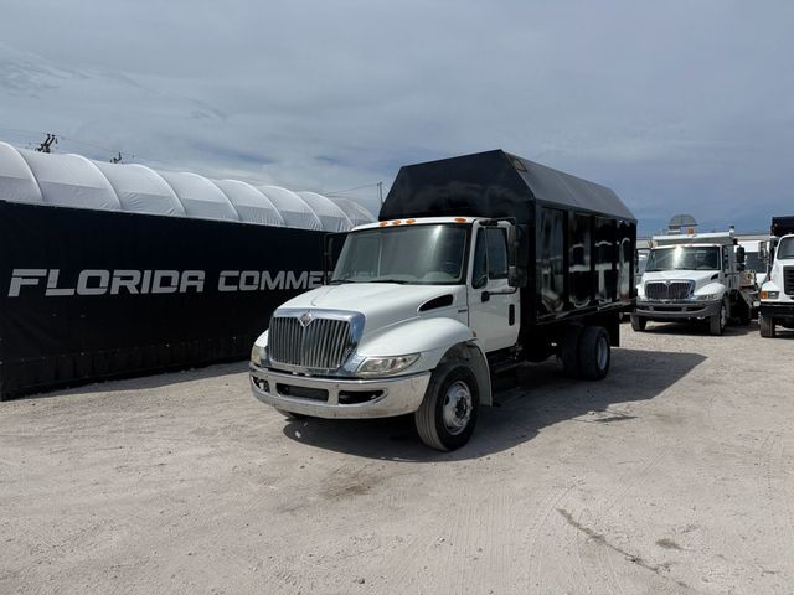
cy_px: 298
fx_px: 550
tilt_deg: +1.9
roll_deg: +3.0
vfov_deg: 56.8
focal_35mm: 24
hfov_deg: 71.6
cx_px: 397
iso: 80
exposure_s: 1/11905
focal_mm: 6.76
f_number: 1.78
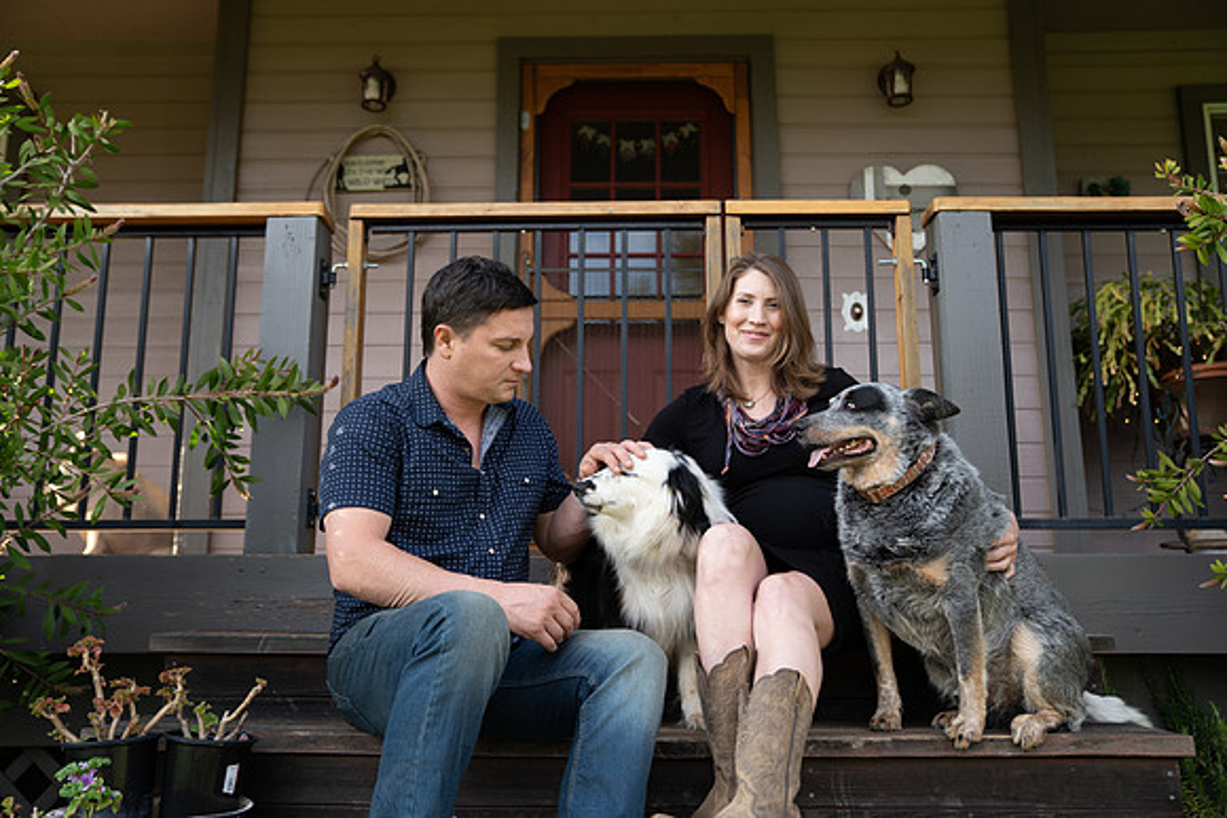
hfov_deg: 60.3
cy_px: 409
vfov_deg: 42.3
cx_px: 614
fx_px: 1057
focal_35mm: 31
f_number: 2.8
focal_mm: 31
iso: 125
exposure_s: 1/250
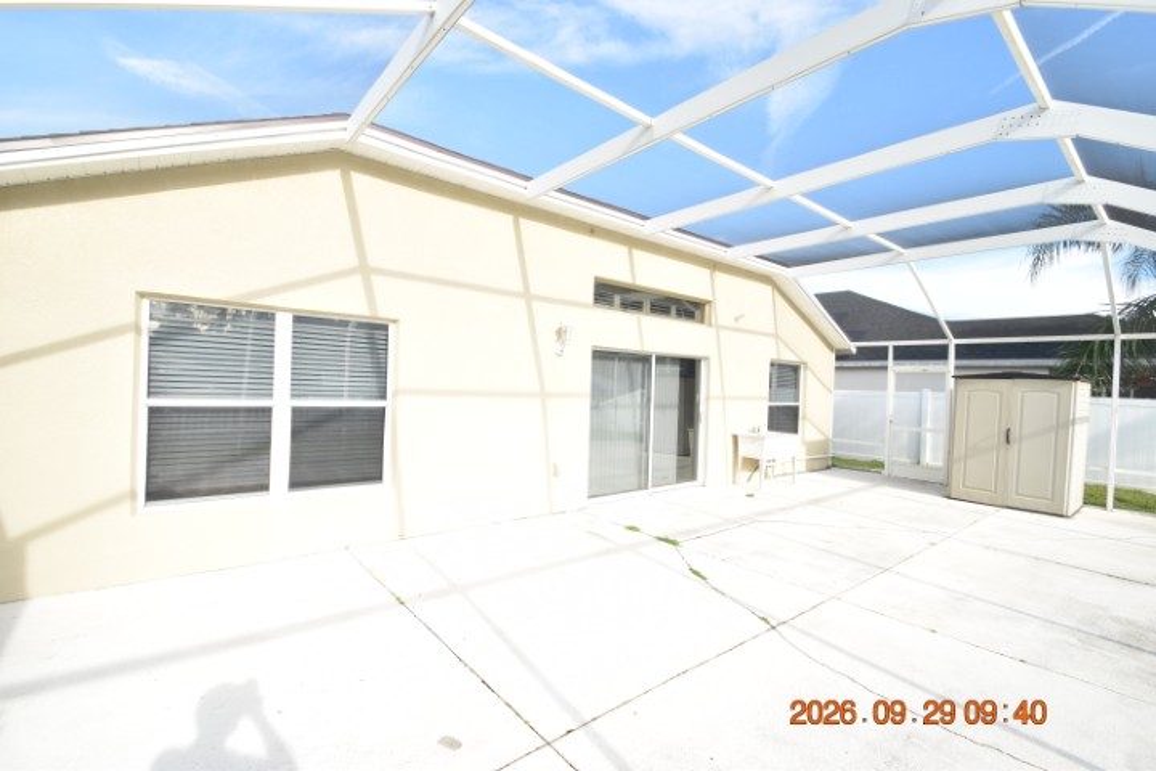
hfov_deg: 100.4
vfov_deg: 77.3
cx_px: 578
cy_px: 386
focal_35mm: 15
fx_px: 482
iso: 360
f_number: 8
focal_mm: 10
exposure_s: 1/250
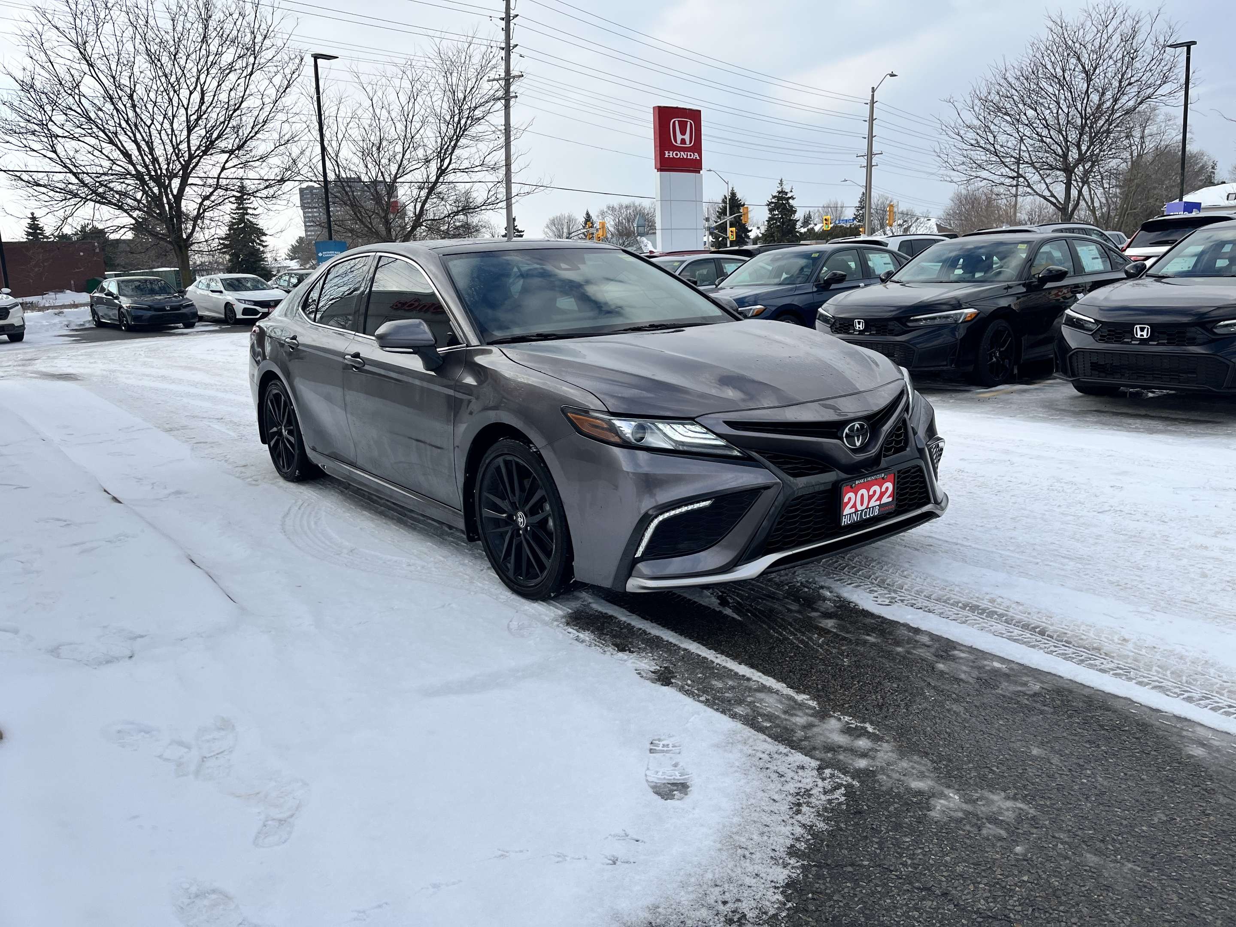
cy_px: 464
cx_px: 618
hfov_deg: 67.3
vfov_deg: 53.1
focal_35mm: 26
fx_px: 928
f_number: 1.6
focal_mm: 5.1
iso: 50
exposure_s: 1/2967
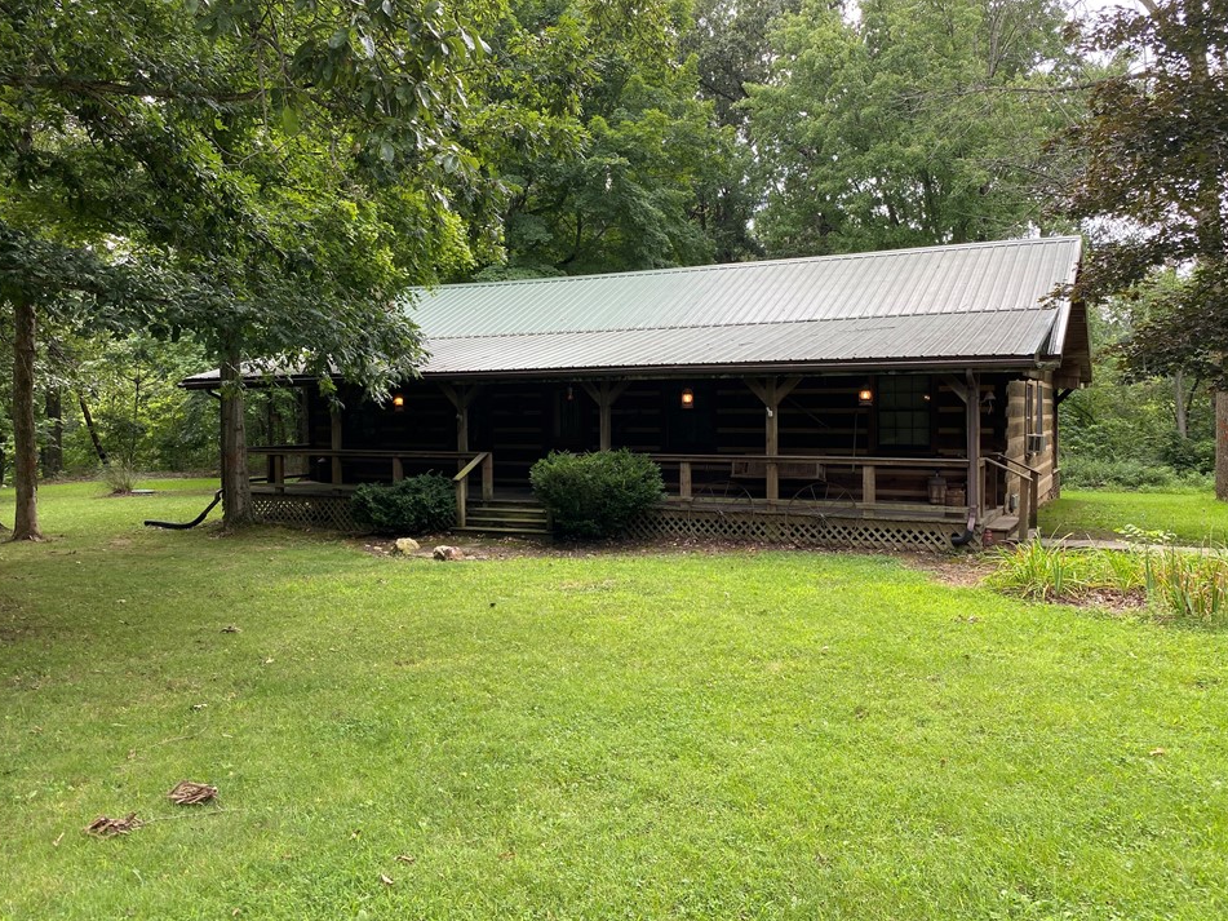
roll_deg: -0.2
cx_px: 642
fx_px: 993
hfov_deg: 63.4
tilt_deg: -3.1
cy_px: 447
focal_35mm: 28
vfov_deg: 49.7
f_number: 1.8
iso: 32
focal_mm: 4.25
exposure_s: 1/313
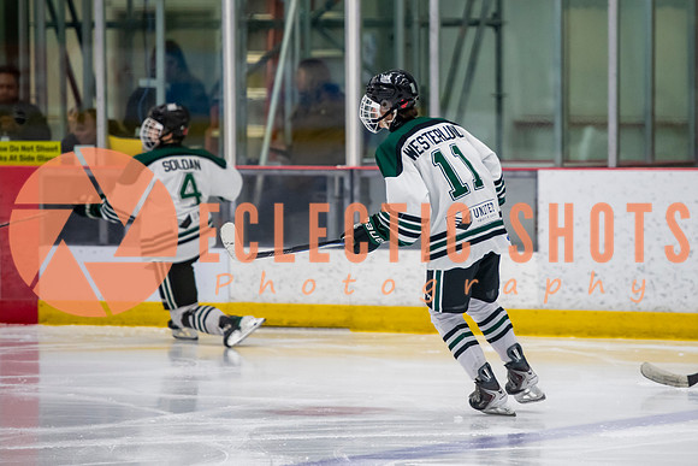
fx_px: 5007
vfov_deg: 5.3
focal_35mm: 258
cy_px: 196
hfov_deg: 8.0
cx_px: 425
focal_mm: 180
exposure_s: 1/640
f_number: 3.2
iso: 2000
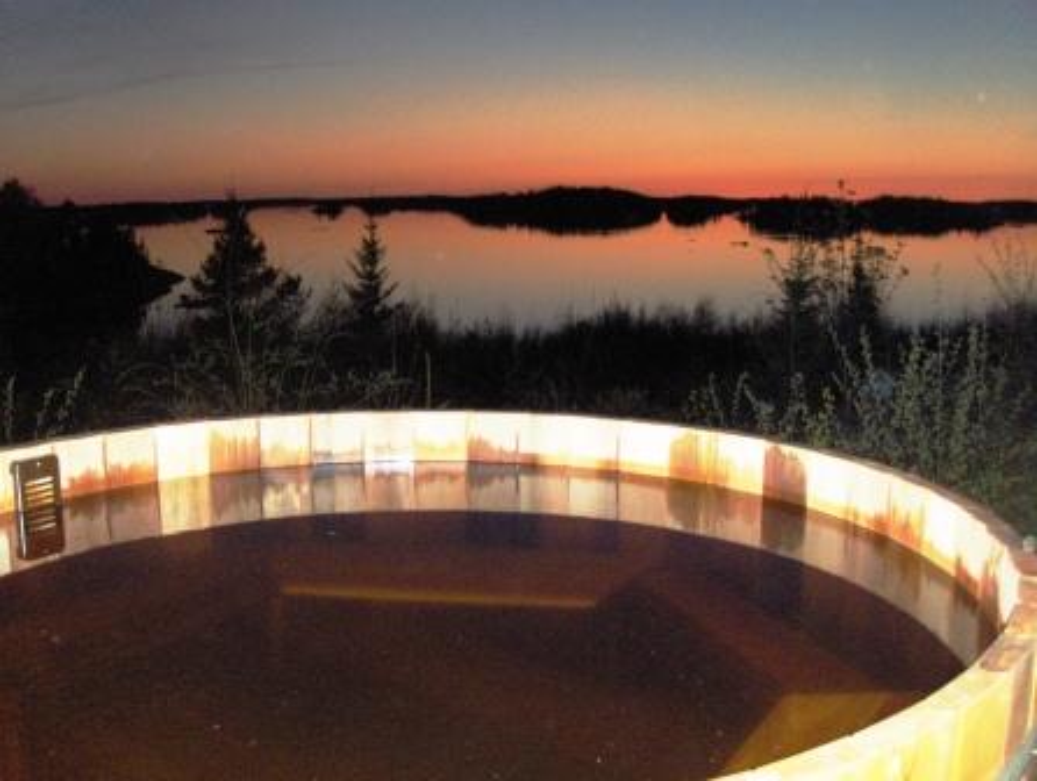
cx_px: 518
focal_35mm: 41
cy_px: 390
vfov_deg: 35.2
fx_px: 1230
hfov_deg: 45.7
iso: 105
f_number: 3.5
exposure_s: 1/60
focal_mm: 6.5
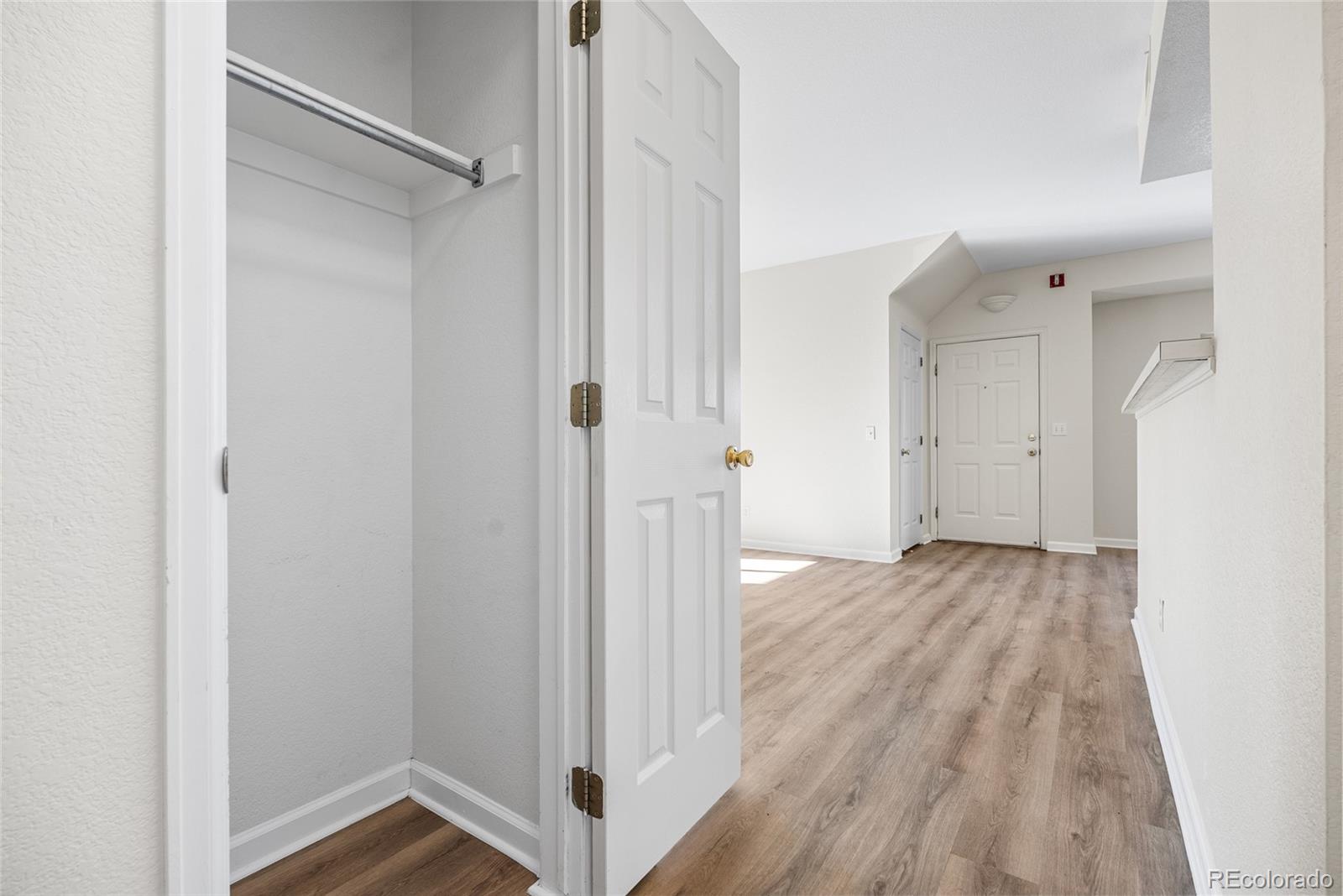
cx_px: 672
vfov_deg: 72.1
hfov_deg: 95.0
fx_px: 616
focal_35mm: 16
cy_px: 448
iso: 200
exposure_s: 1/250
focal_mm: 16.5
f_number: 8
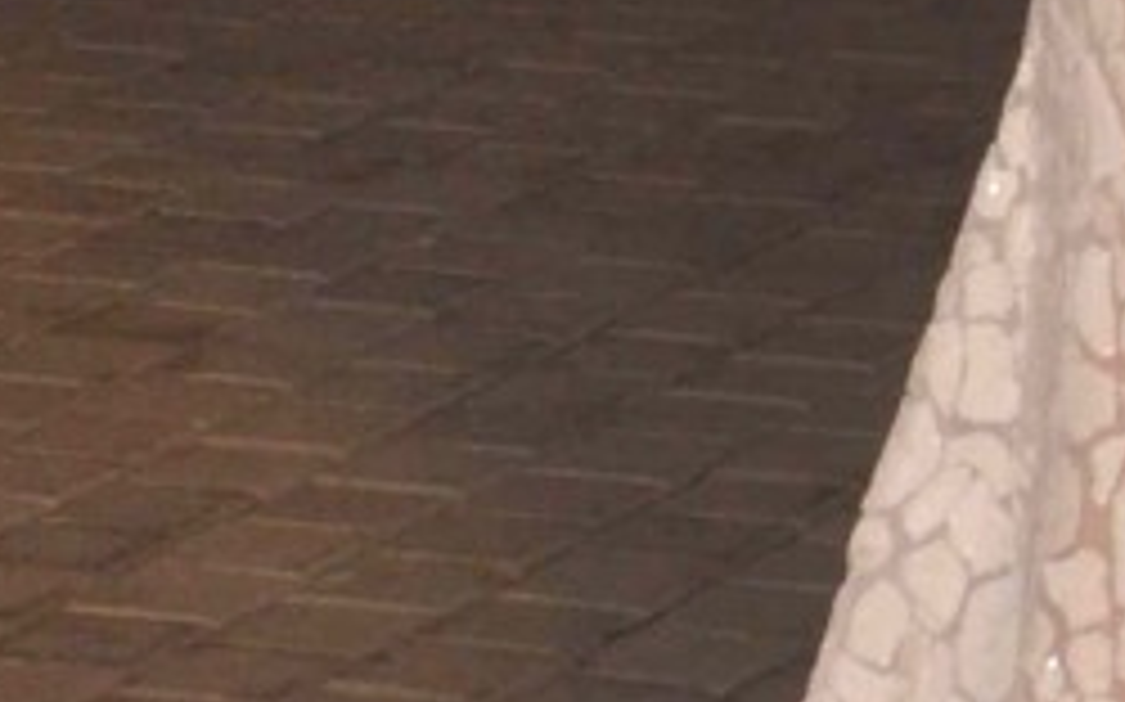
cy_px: -788
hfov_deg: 6.5
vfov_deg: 4.0
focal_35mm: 322
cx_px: 1426
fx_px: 9870
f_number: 9
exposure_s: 1/200
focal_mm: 35
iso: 1000
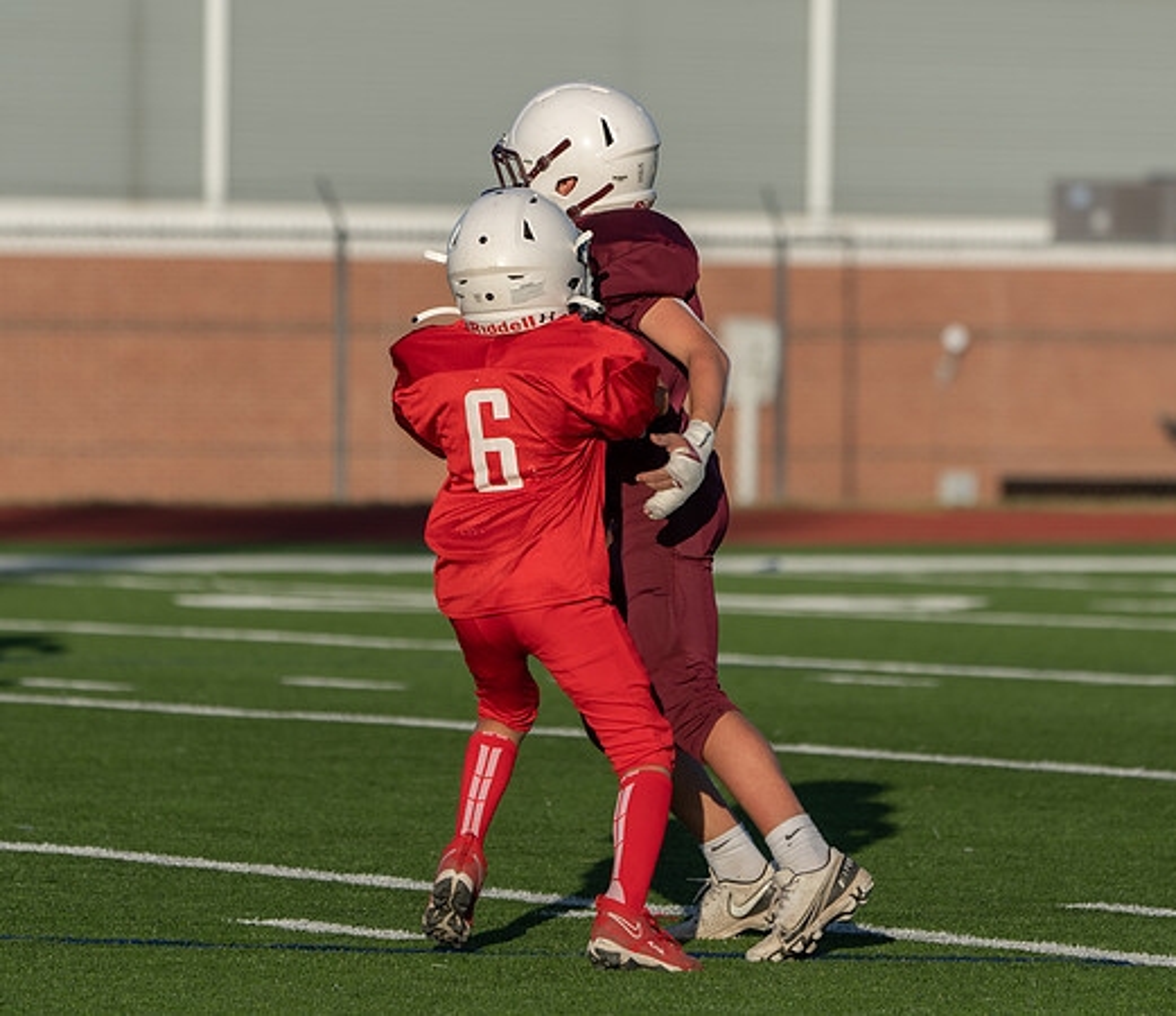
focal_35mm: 370
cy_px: 466
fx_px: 13288
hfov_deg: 5.1
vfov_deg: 4.4
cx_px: 621
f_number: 5.6
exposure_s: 1/1000
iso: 160
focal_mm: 265
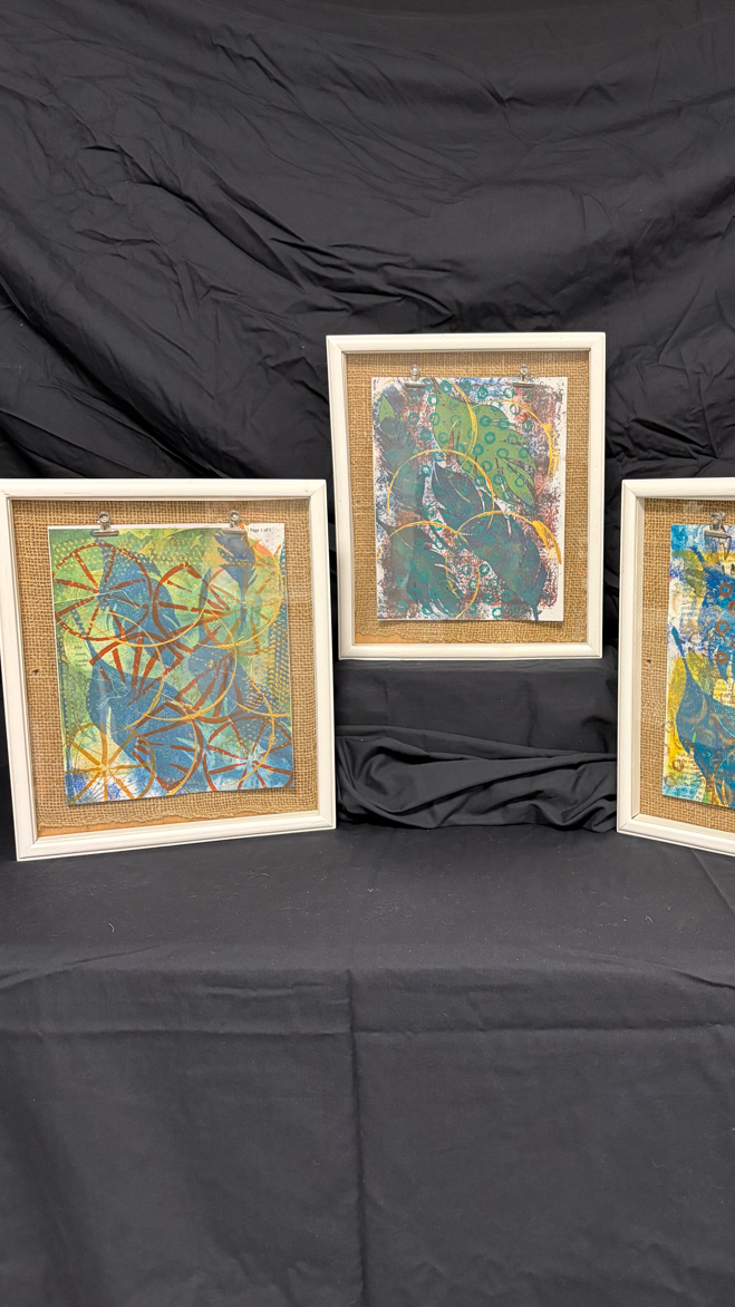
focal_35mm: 29
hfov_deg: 39.7
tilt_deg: -9.4
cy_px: 641
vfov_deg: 66.1
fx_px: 1005
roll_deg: -1.0
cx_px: 489
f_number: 1.6
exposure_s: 1/60
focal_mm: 5.96
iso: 320
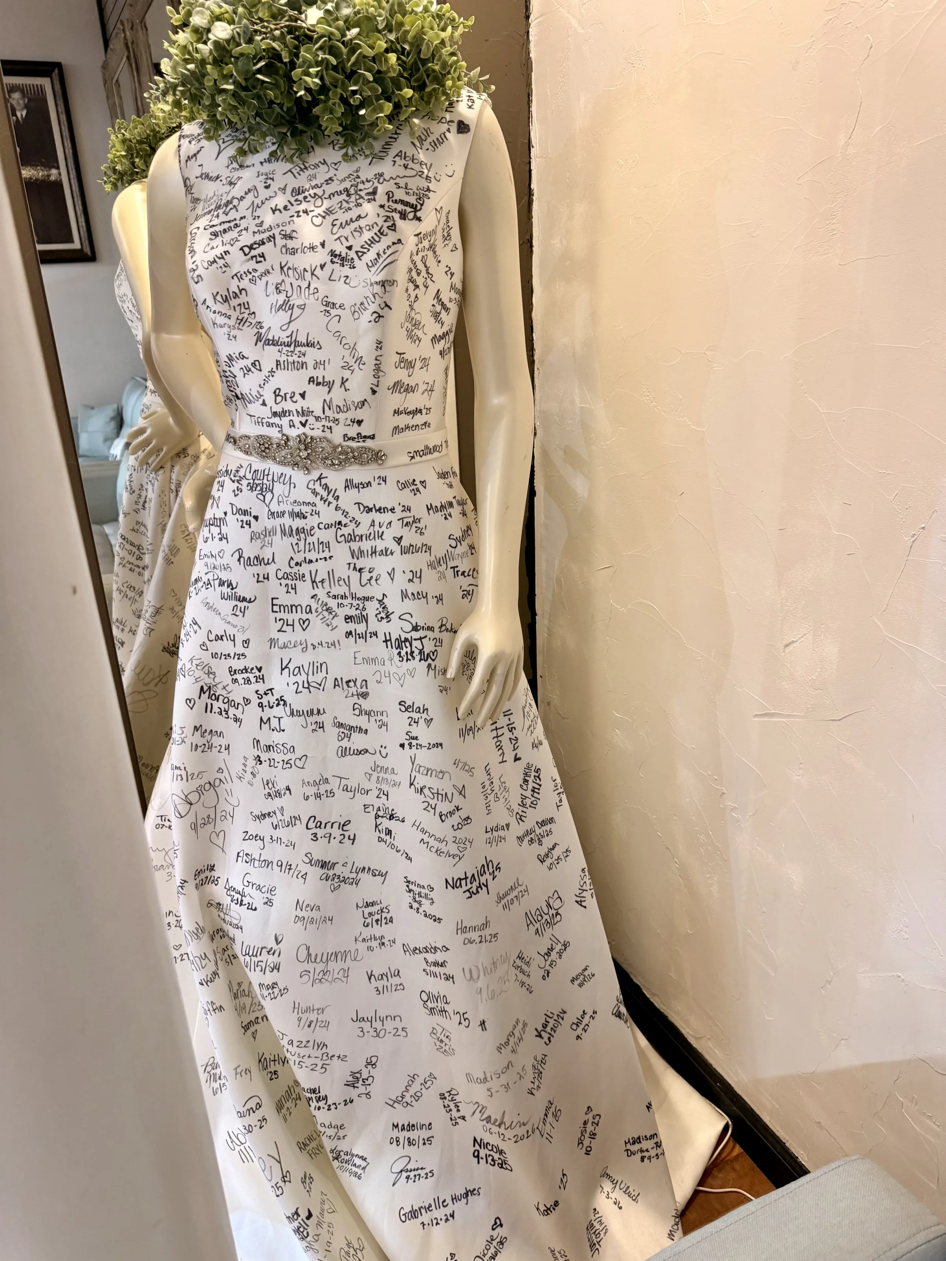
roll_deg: +2.4
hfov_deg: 56.8
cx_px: 473
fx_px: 875
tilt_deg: -20.3
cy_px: 630
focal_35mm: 24
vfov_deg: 71.6
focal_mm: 6.76
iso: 160
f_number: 1.78
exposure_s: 1/60
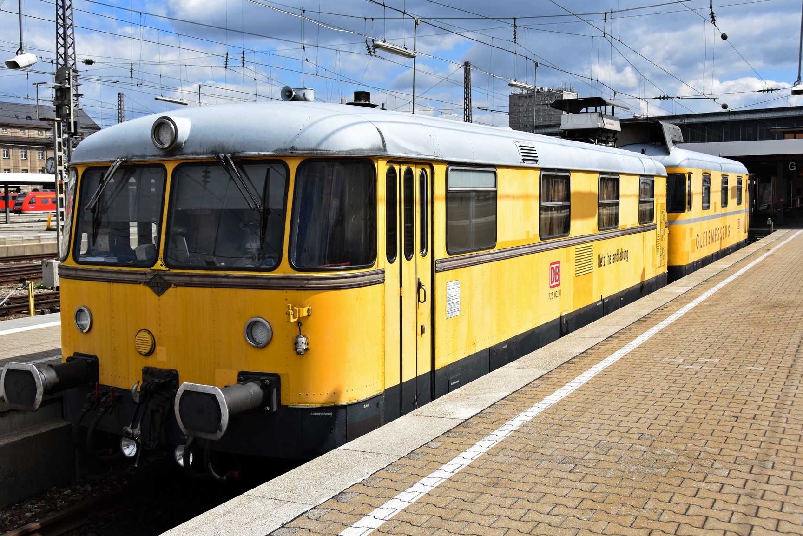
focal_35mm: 40
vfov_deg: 33.4
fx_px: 892
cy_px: 257
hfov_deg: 48.4
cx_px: 371
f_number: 7.1
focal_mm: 24
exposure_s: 1/2000
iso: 400
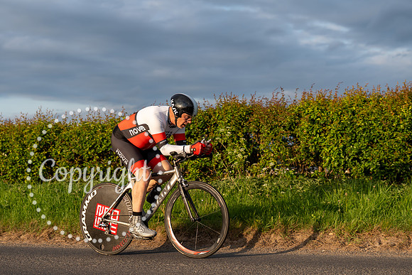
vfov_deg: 18.3
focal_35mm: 74
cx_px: 206
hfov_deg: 27.2
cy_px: 138
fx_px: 852
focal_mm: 70
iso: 200
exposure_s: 1/1000
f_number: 4
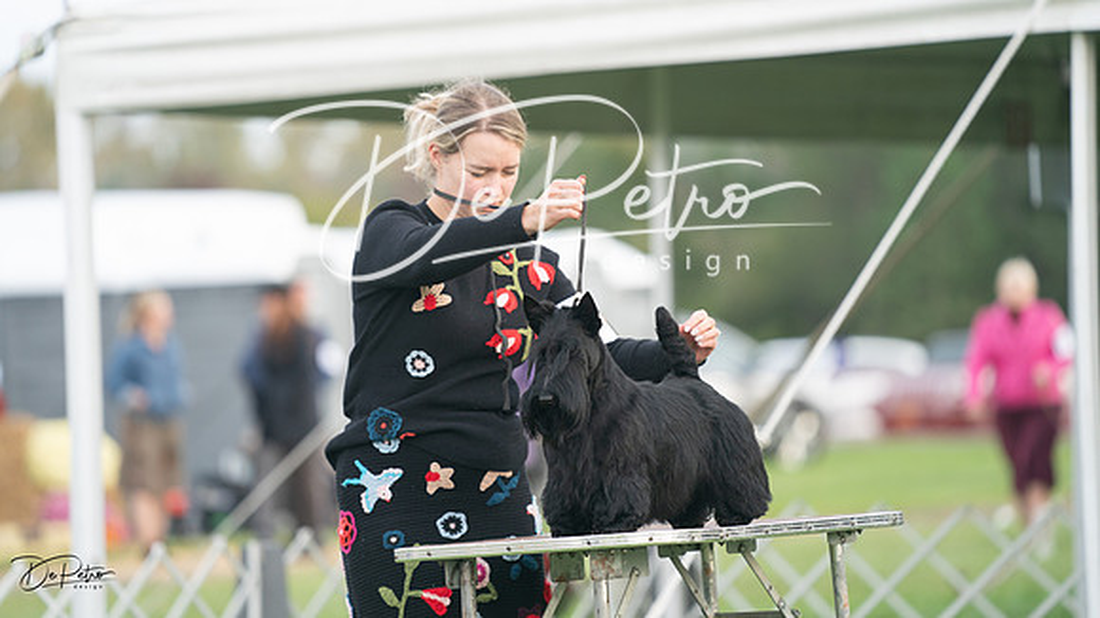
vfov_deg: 5.8
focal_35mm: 209
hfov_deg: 10.3
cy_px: 309
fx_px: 6109
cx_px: 550
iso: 640
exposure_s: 1/1000
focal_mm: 200
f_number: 3.2
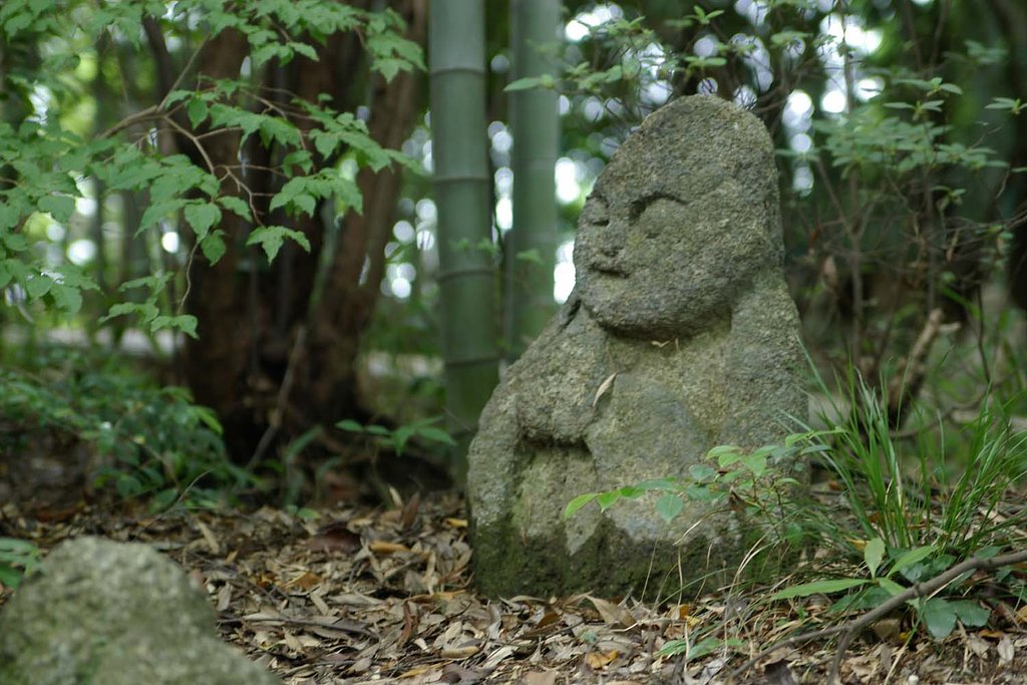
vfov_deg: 14.5
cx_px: 514
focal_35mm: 94
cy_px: 342
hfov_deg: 21.6
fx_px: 2696
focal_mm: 63
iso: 200
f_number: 2.8
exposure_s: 1/30
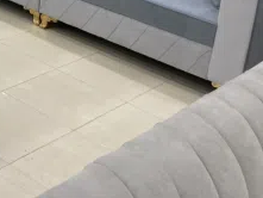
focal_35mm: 81
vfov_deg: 16.9
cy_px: -78
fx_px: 616
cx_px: -56
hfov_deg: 22.2
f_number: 1.8
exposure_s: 1/50
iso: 50
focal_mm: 3.99
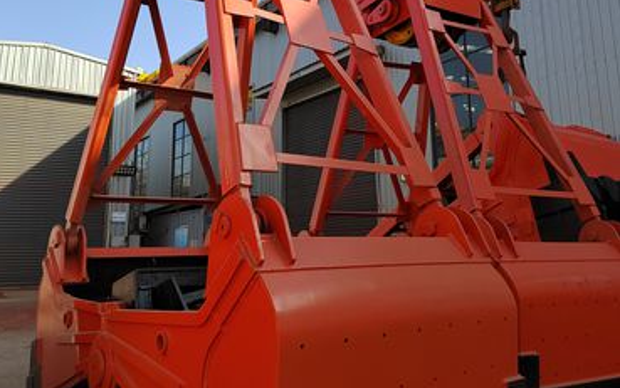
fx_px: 558
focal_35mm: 33
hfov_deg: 58.1
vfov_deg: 37.9
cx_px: 307
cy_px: 124
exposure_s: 1/1653
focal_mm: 5.52
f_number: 1.9
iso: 328
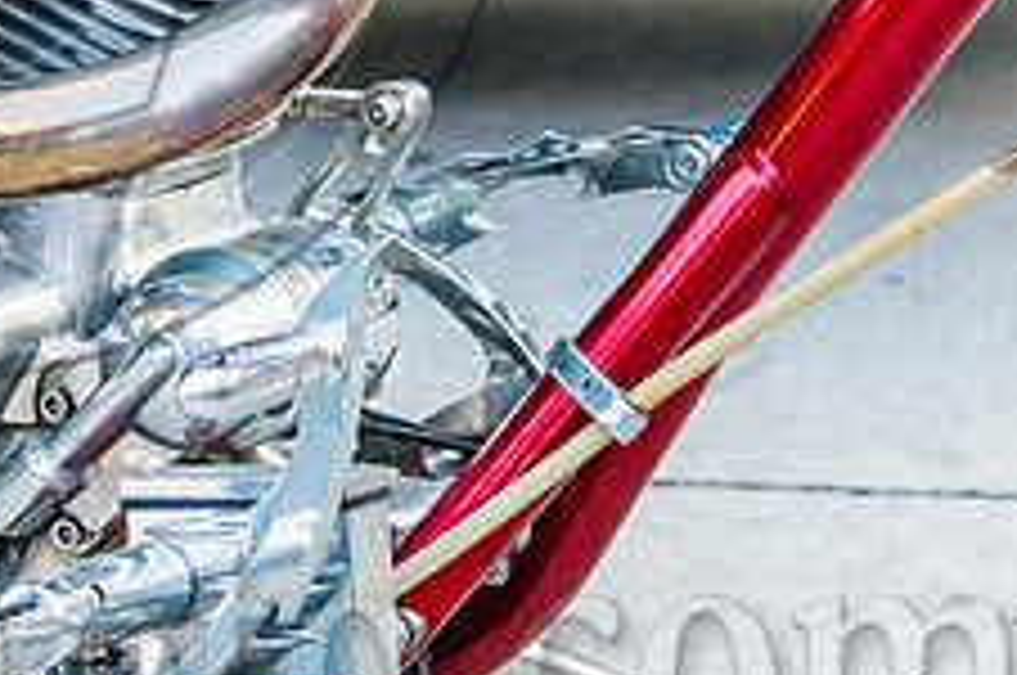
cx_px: -94
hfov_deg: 7.1
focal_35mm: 288
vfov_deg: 4.8
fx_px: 8124
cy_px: 25
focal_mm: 112
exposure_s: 1/320
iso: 800
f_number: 5.3
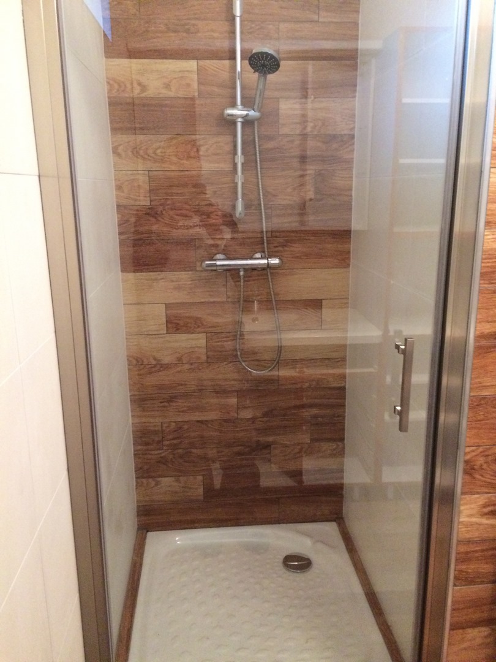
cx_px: 248
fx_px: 554
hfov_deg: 48.2
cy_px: 331
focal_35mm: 29
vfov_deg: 61.7
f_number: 2.2
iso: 320
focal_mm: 4.15
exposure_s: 1/17
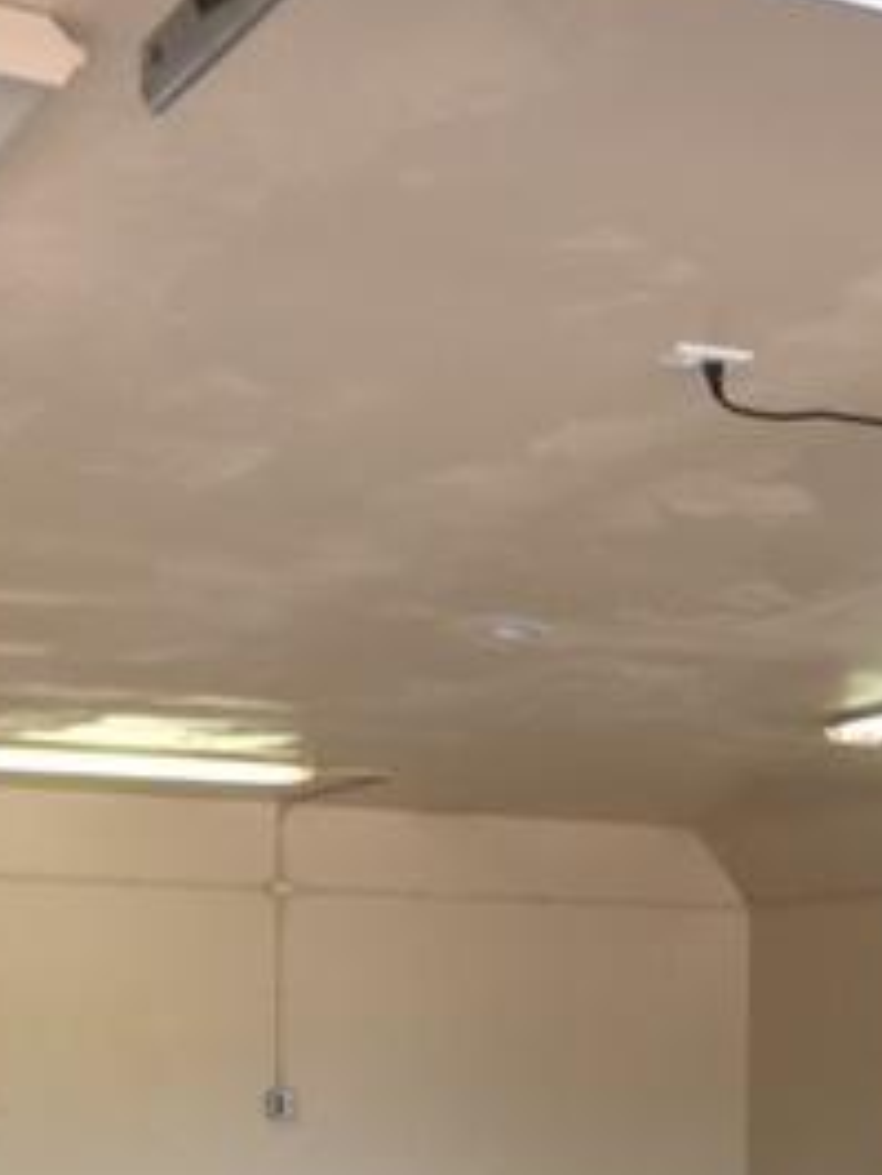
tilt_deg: -1.4
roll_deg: -0.1
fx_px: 2376
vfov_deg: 26.7
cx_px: 363
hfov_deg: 21.0
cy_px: 1086
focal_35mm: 70
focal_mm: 4.15
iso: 40
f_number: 2.2
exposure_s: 1/60
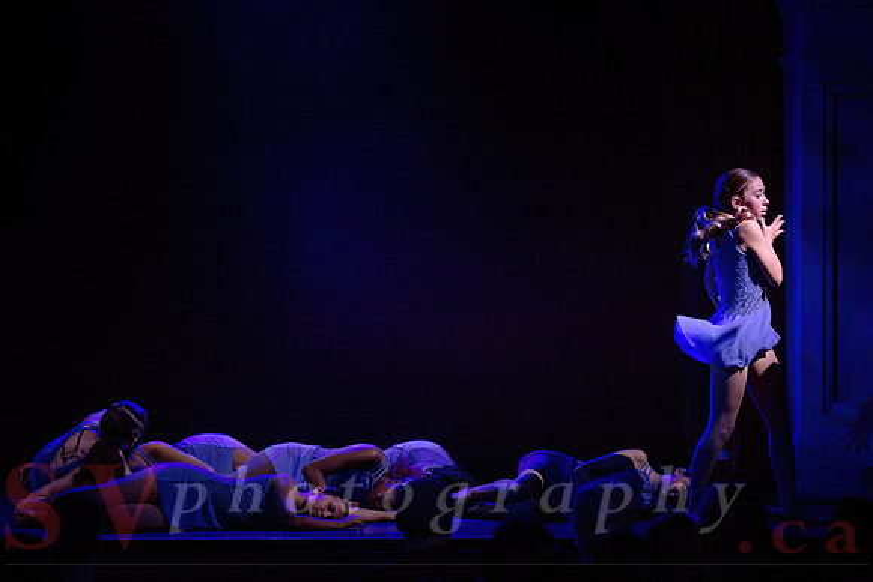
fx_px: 3286
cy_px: 267
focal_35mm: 135
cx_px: 436
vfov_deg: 10.1
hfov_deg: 15.1
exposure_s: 1/200
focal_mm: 125
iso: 1600
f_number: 2.8
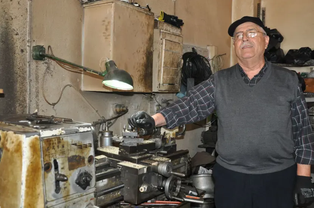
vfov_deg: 34.9
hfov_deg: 50.8
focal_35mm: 38
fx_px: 331
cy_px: 108
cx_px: 154
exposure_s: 1/60
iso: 800
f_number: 3.8
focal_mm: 24
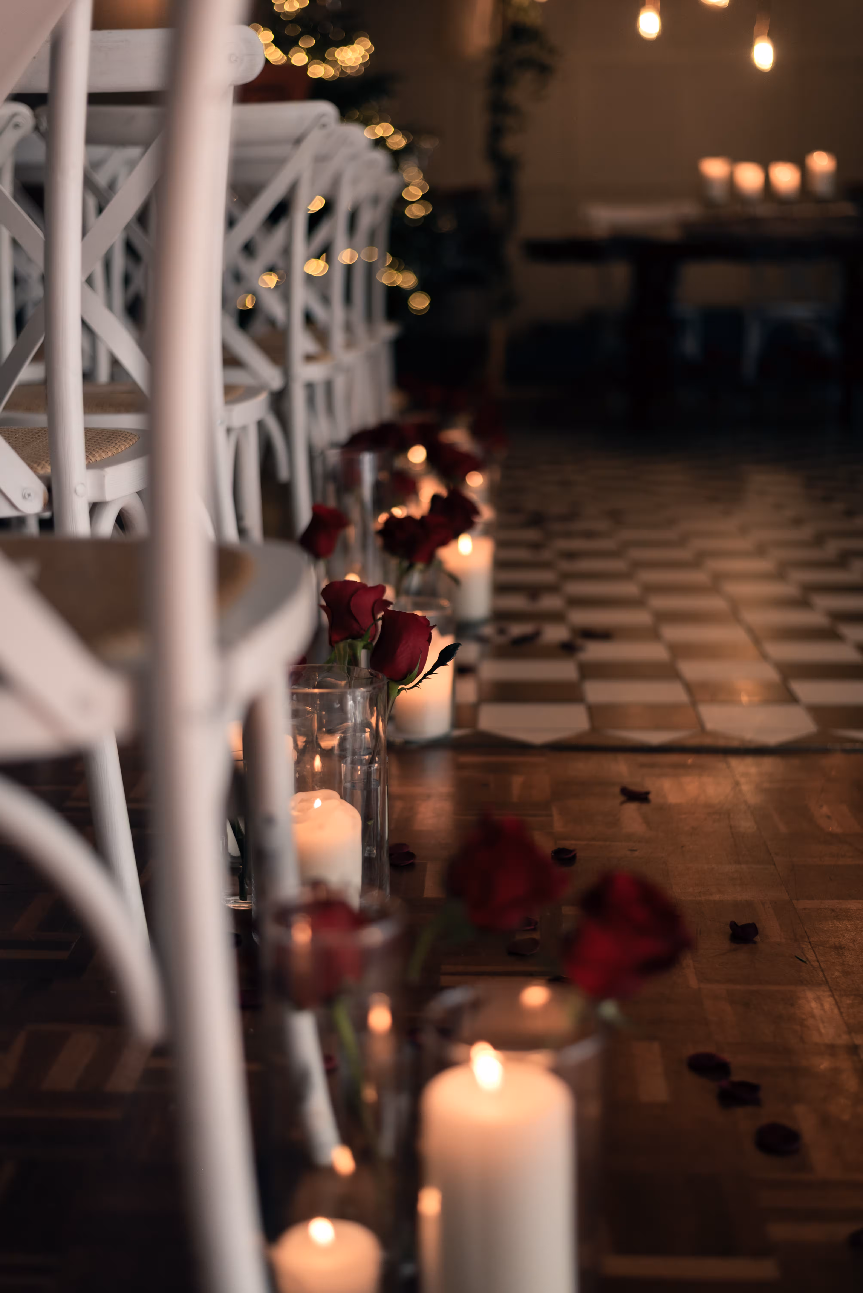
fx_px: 1796
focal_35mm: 50
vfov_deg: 39.6
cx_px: 432
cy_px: 646
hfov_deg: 27.0
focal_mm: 50
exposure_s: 1/320
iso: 400
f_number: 1.8
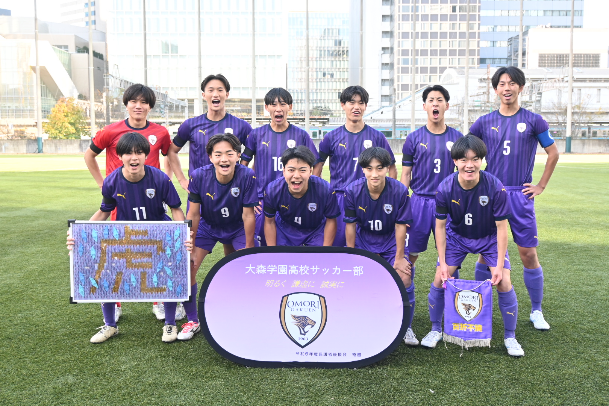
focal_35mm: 38
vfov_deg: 35.5
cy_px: 203
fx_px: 634
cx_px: 304
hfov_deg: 51.3
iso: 400
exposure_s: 1/160
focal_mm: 25
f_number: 4.2
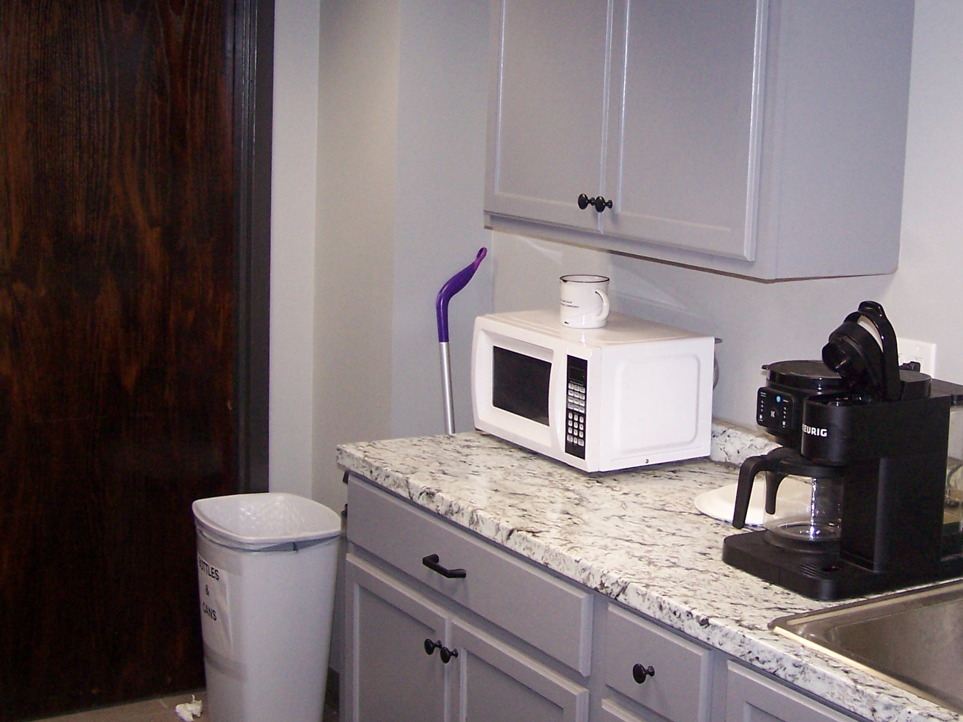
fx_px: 1586
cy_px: 293
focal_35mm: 57
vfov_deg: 25.6
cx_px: 690
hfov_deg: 33.3
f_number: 2.8
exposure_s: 1/60
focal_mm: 6.3
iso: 140
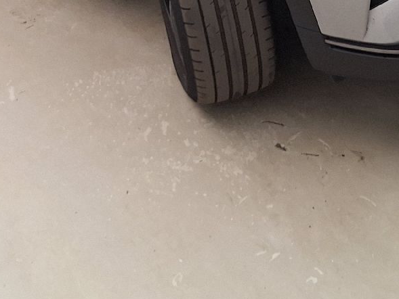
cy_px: -152
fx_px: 865
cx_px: 220
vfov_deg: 17.6
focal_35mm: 75
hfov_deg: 26.0
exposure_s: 1/100
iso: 40
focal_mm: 5.54
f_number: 1.8
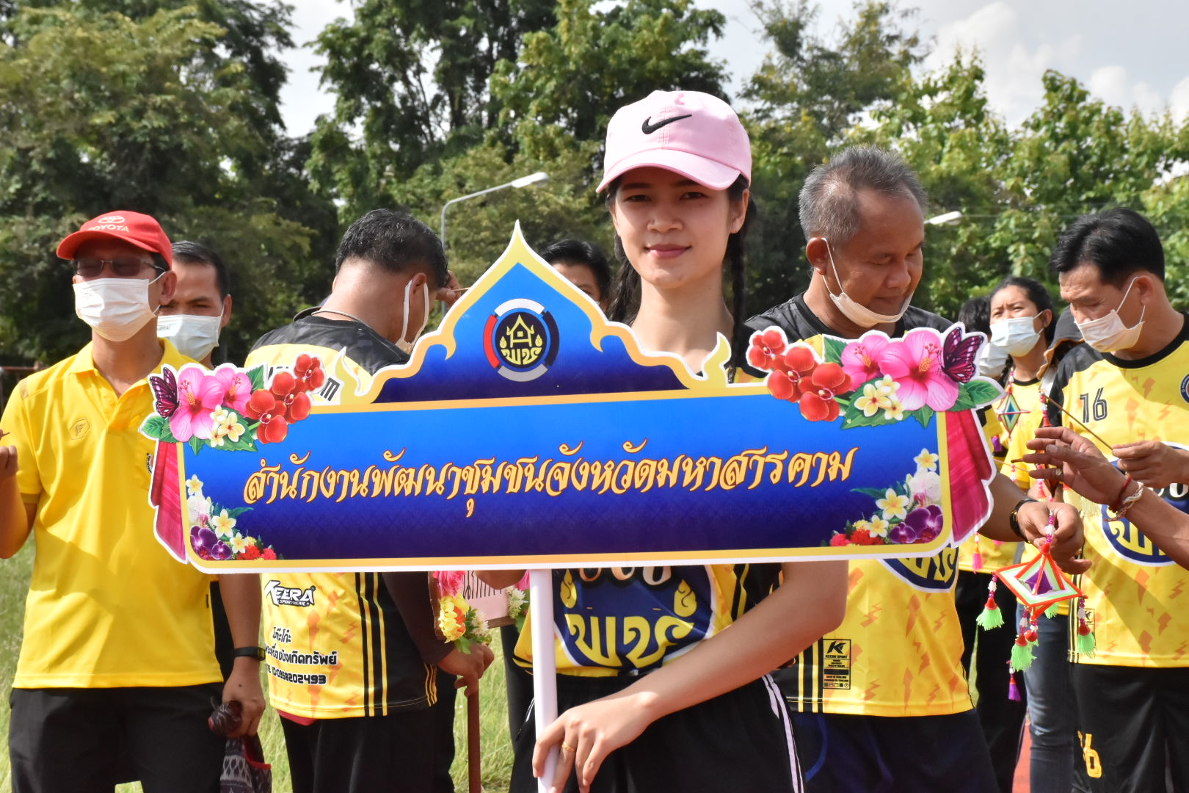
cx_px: 594
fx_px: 3269
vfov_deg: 13.8
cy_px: 396
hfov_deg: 20.6
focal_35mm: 99
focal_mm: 66
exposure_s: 1/2500
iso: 2000
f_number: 13
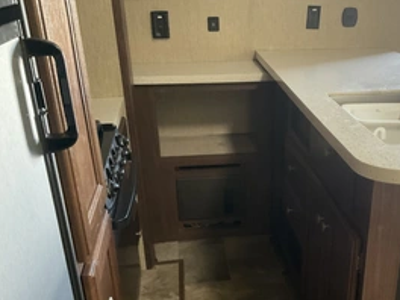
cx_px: 264
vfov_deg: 32.4
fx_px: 508
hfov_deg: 42.4
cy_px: 214
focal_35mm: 44
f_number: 1.8
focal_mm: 3
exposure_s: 1/38
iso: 320
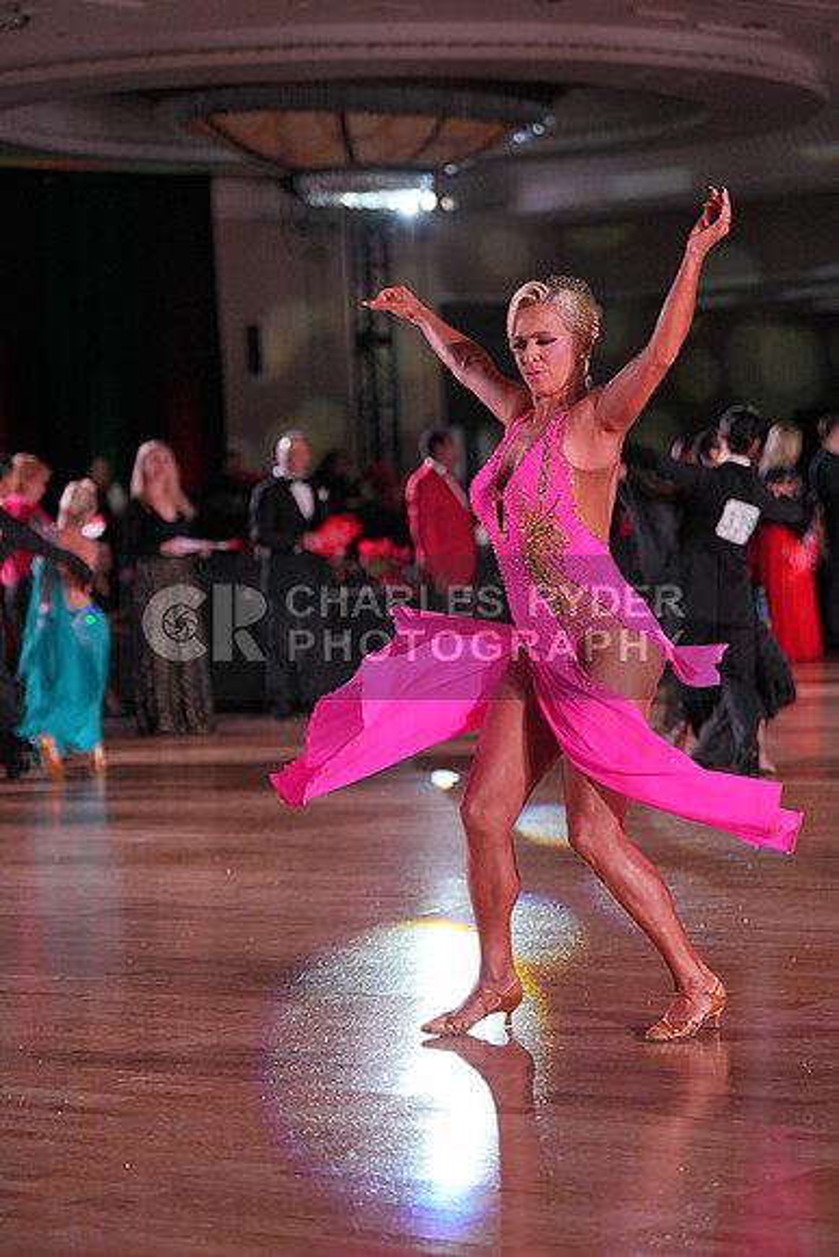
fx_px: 3389
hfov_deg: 14.1
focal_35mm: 97
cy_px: 628
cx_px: 420
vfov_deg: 21.0
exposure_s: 1/800
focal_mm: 97
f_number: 2.8
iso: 1600
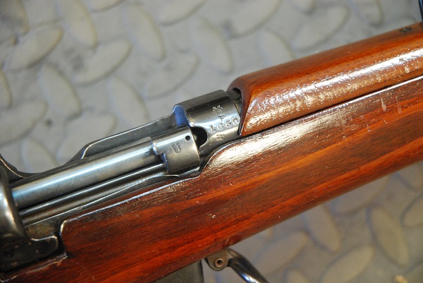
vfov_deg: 13.1
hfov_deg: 19.4
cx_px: 212
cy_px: 142
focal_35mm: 105
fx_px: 1235
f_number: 4.5
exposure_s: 1/30
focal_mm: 70
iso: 1600
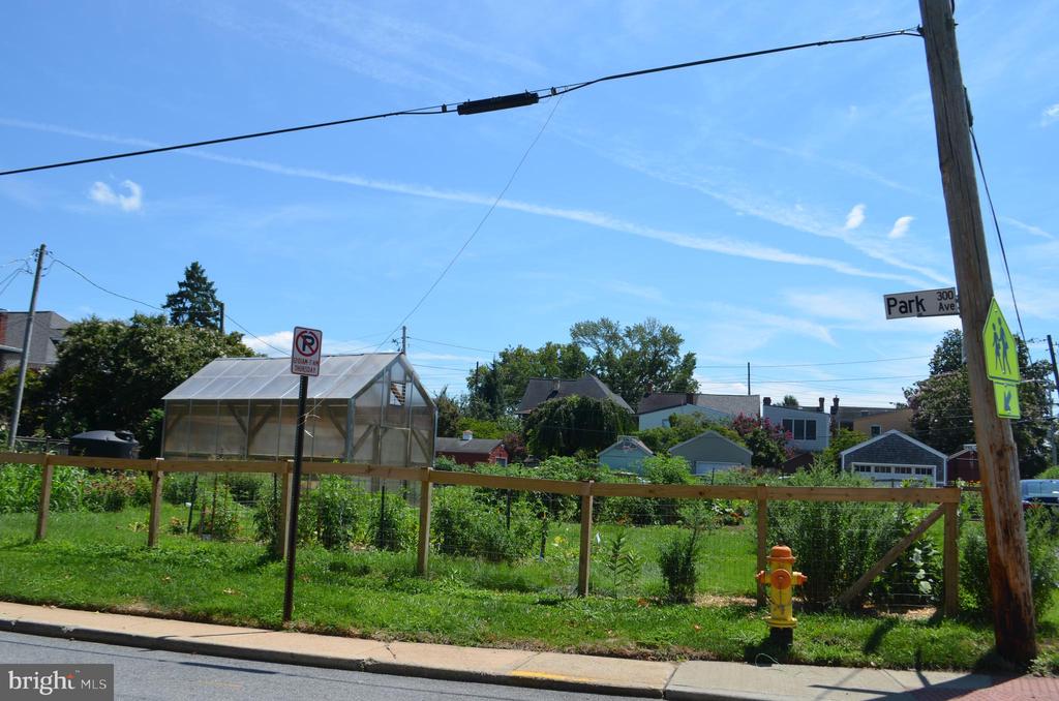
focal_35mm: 30
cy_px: 350
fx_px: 881
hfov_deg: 62.0
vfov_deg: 43.4
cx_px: 530
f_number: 8
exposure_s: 1/250
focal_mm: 20
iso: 100
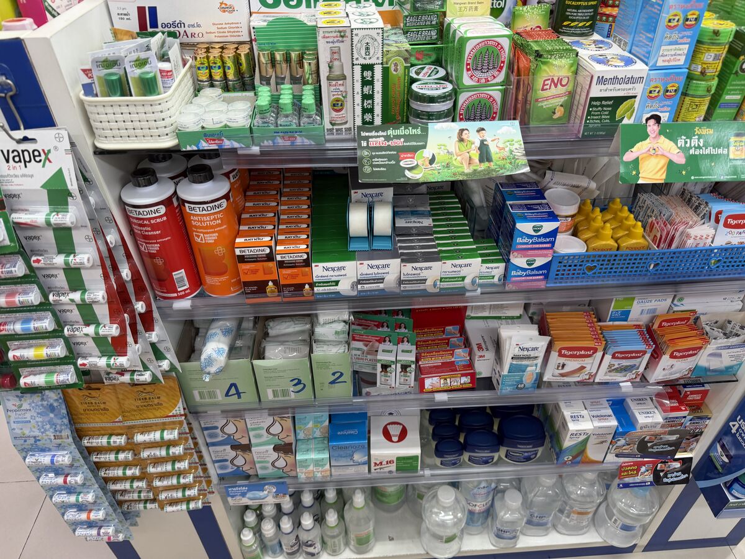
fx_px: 517
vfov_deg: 56.8
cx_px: 372
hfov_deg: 71.6
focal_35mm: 24
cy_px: 280
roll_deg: +1.1
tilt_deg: -37.8
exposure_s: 1/100
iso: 125
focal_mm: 6.76
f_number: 1.78
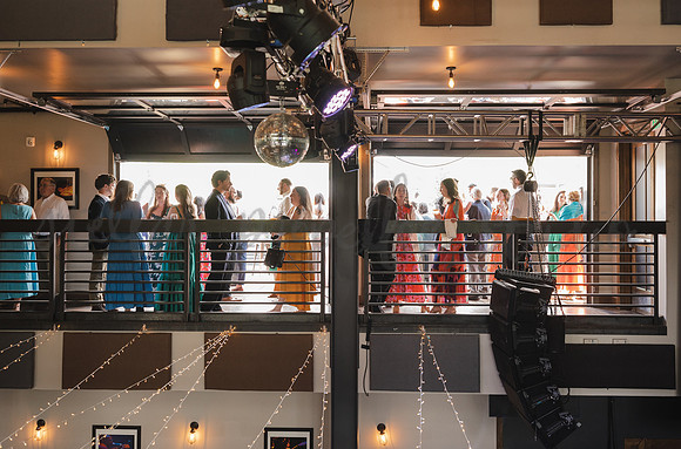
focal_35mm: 32
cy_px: 211
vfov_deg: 41.4
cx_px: 357
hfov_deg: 59.5
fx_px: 595
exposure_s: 1/80
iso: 1600
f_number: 4
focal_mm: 30
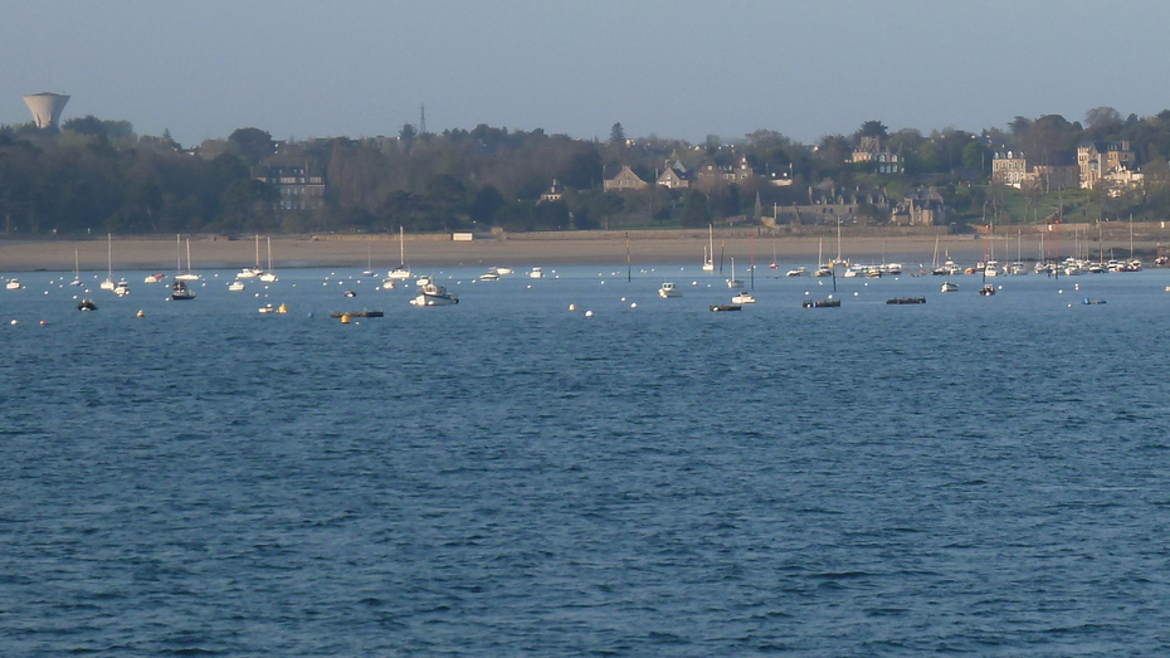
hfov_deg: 11.0
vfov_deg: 6.2
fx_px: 6049
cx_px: 970
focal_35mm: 195
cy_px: 234
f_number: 4.3
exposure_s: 1/250
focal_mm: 17
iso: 80
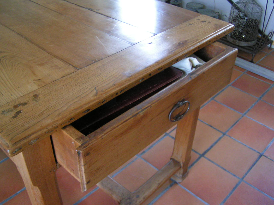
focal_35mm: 38
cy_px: 102
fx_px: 301
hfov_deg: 49.0
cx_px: 137
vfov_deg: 37.7
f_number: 2.8
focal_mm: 5.8
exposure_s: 1/40
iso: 160
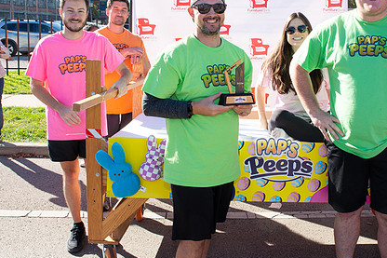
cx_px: 242
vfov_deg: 34.7
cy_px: 86
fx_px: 408
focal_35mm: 38
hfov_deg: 50.2
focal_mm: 24
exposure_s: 1/200
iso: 400
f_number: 11
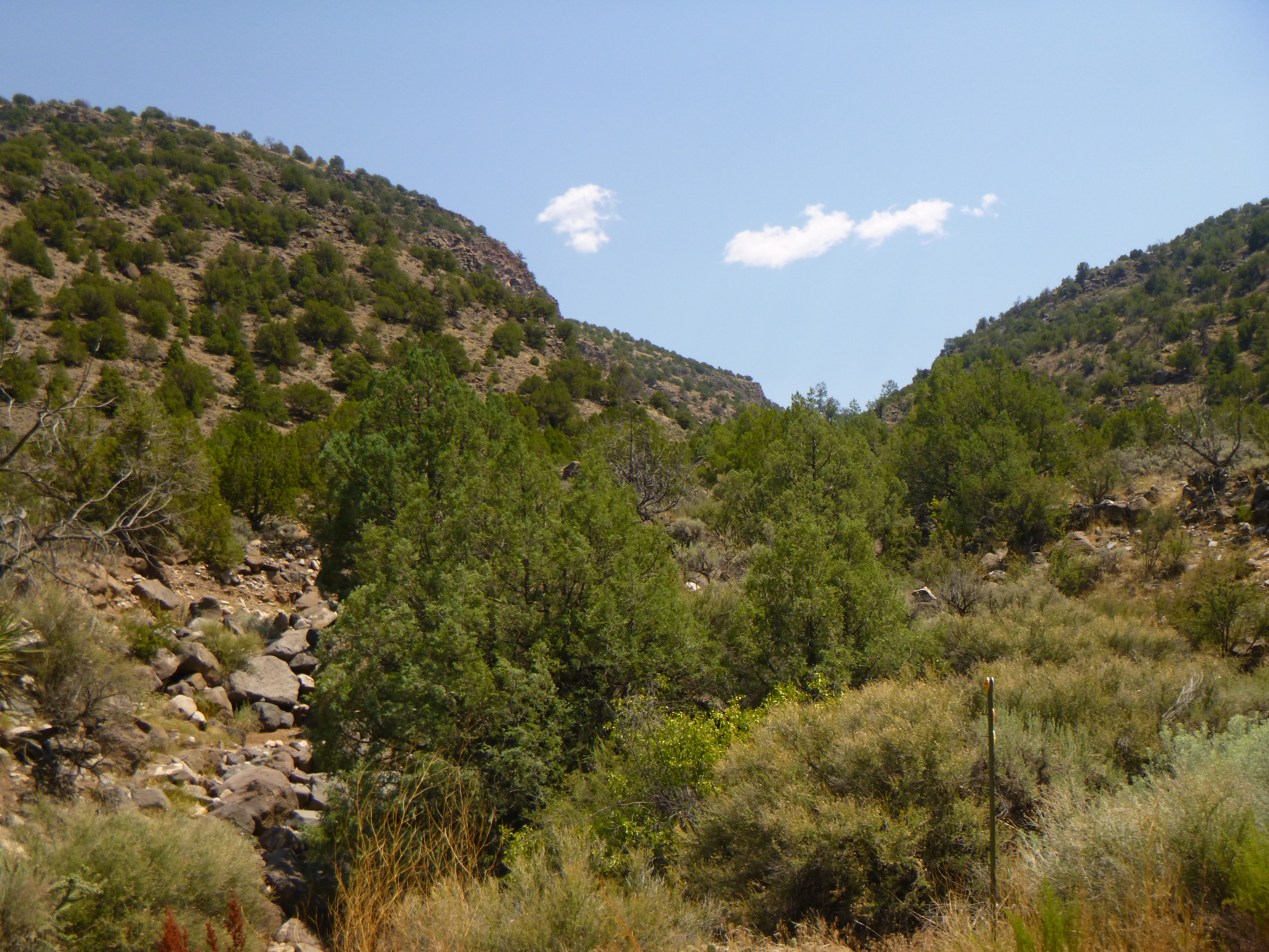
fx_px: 1320
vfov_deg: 39.7
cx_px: 634
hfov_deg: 51.4
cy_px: 476
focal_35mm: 36
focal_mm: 6.4
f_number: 4.4
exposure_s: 1/400
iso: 100
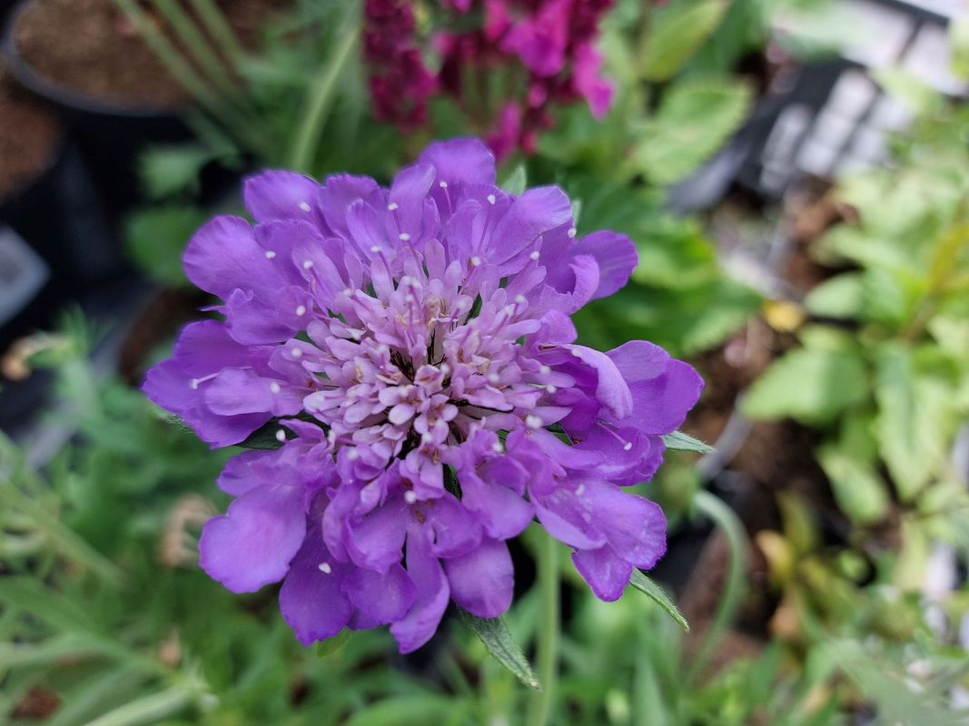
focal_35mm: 25
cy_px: 363
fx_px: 700
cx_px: 484
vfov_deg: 54.9
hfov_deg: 69.4
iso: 25
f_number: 1.8
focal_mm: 5.23
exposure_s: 1/349
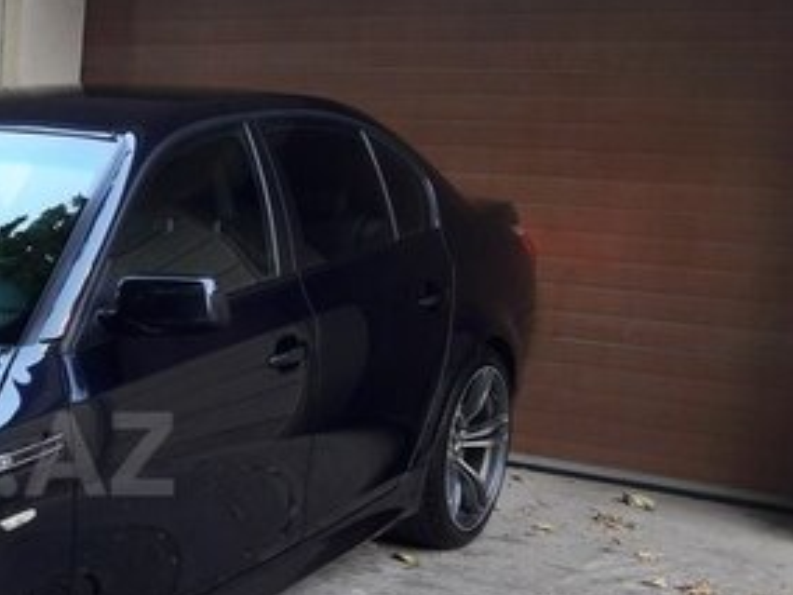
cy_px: 454
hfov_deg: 27.0
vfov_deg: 22.4
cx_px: -112
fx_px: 1489
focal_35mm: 65
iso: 50
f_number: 1.9
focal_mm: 3.7
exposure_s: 1/50
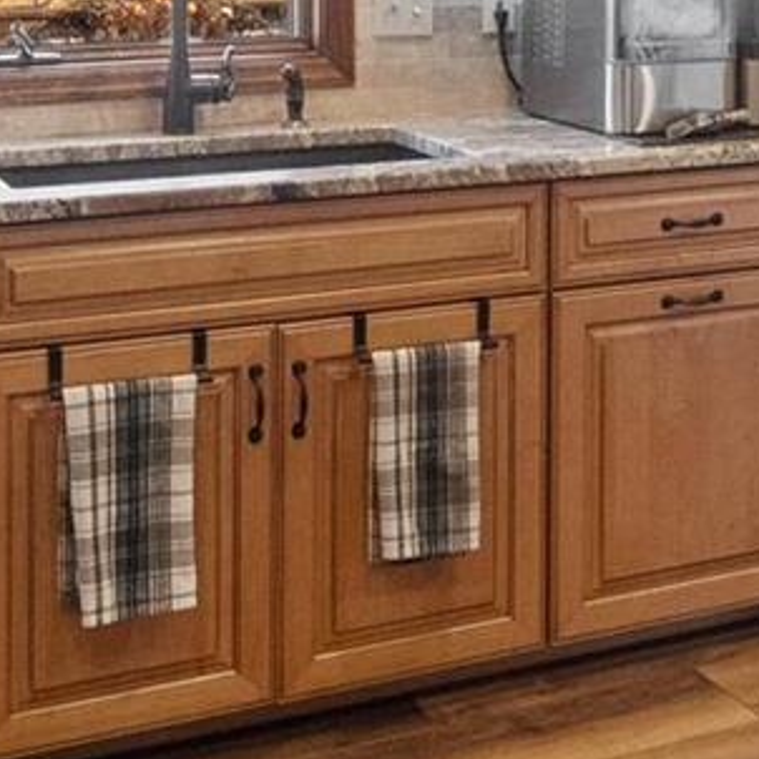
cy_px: -90
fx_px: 1786
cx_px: 694
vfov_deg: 22.5
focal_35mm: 72
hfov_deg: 23.3
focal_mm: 8
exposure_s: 1/15
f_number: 8
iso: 400
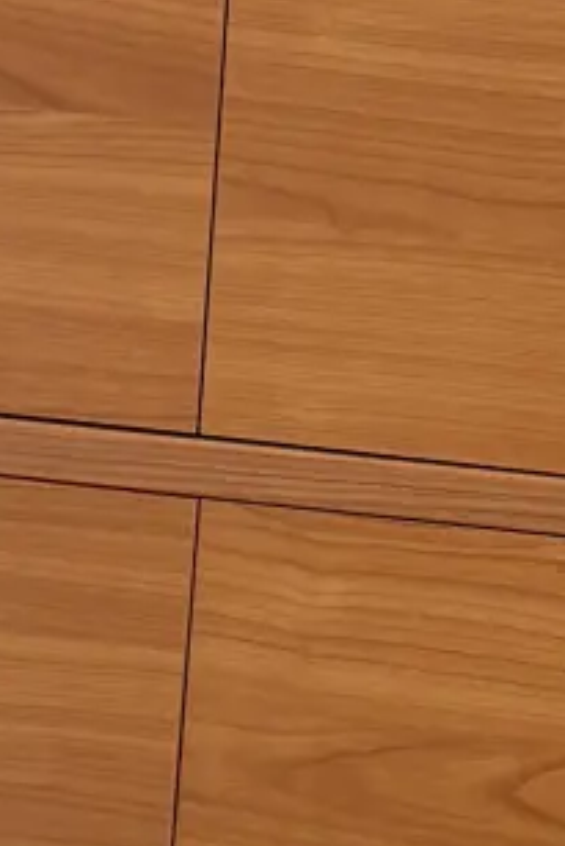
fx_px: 3974
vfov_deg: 12.1
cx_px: 700
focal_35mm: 169
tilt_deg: -10.6
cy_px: 535
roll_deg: -6.1
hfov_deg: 8.0
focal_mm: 5.96
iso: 80
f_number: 1.6
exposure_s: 1/50
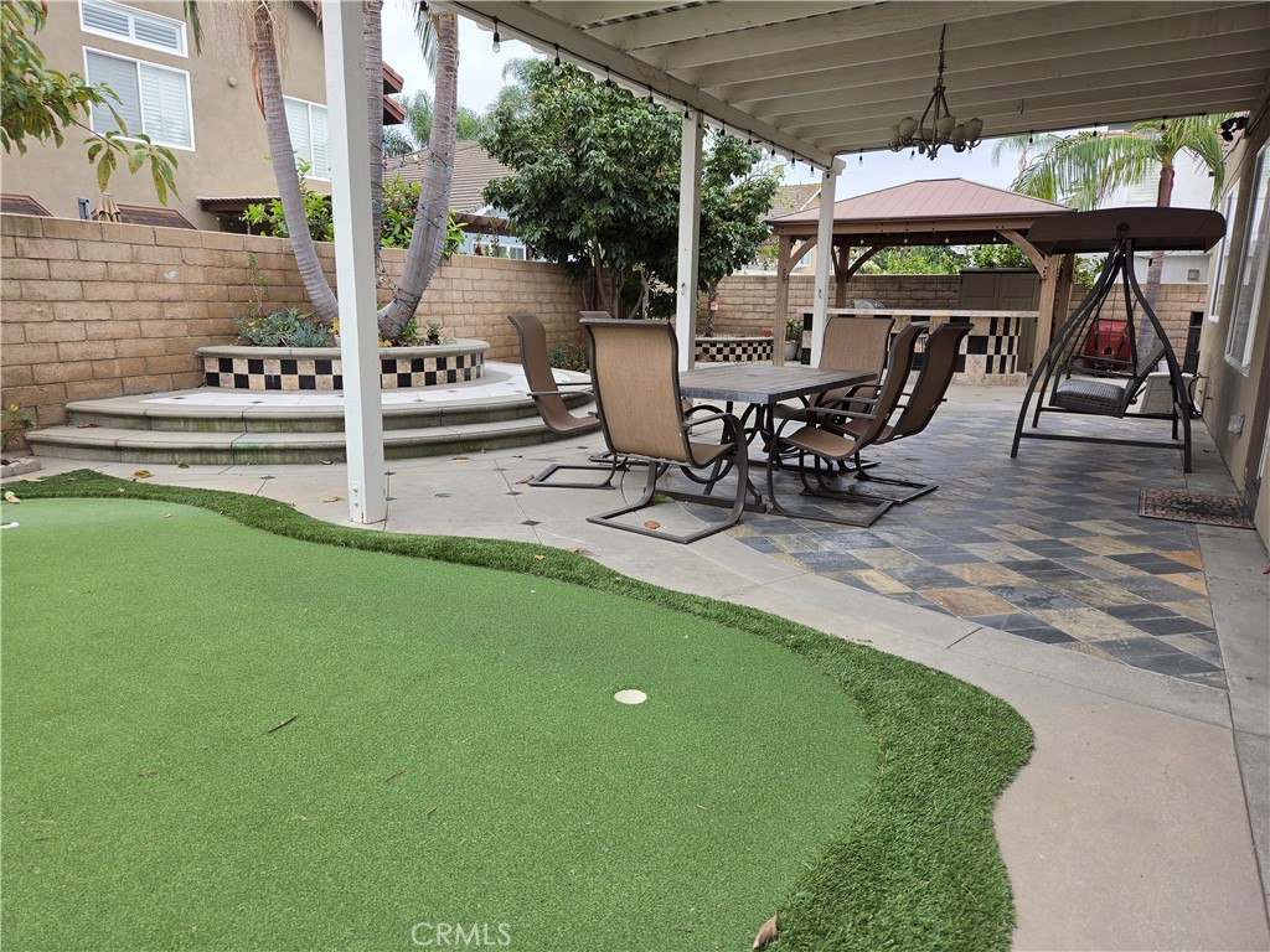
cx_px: 635
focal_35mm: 23
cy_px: 476
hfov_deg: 73.9
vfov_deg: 58.9
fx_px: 844
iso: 40
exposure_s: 1/180
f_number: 1.8
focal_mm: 5.4
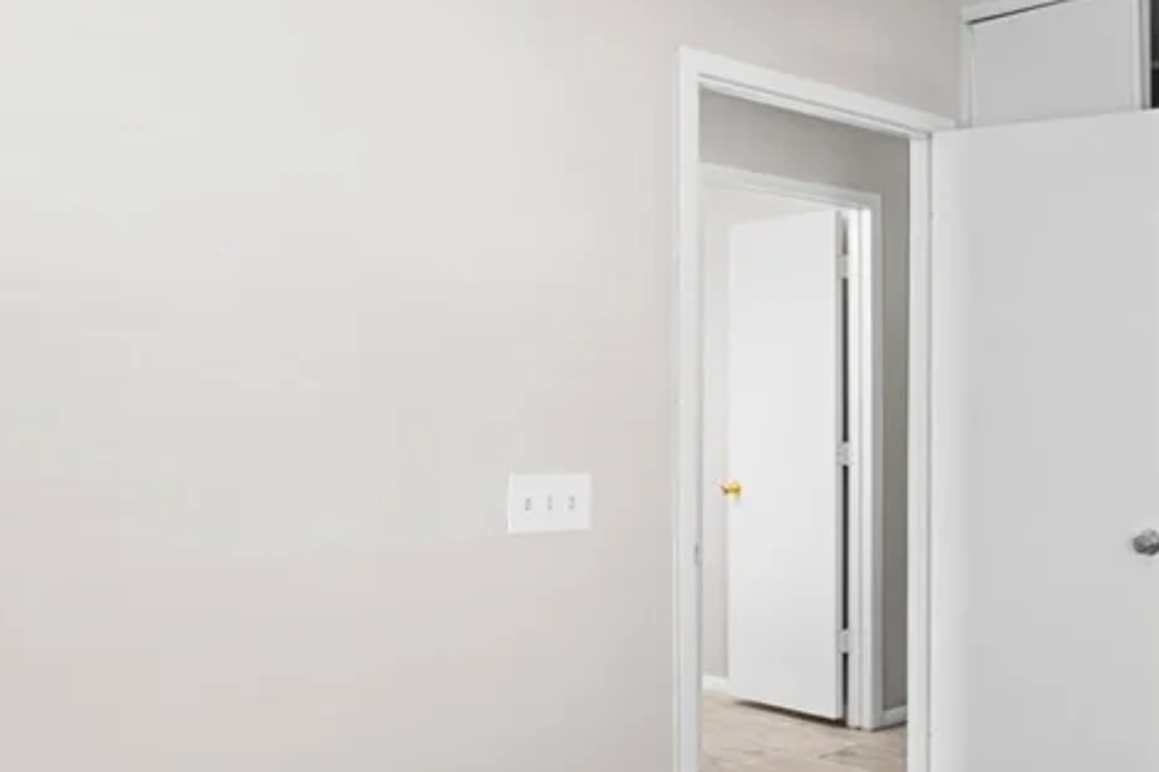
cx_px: 1226
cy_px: 402
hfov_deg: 42.6
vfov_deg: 35.9
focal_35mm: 37
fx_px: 1191
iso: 500
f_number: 8
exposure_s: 1/15
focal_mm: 17
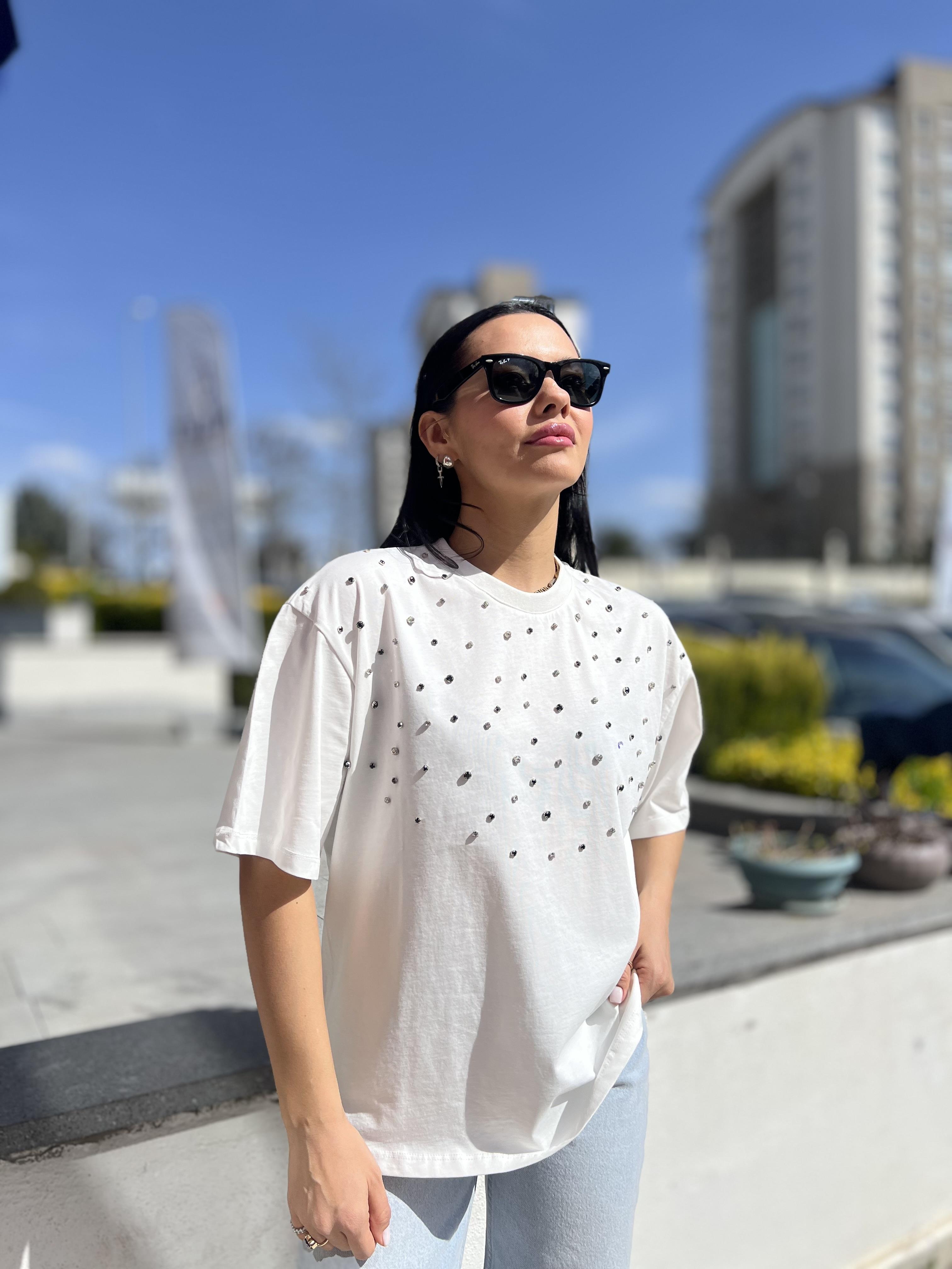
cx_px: 476
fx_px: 953
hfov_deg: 53.1
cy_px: 634
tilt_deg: +0.8
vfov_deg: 67.3
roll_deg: +0.8
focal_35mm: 26
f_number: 1.5
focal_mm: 5.7
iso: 50
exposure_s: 1/8696
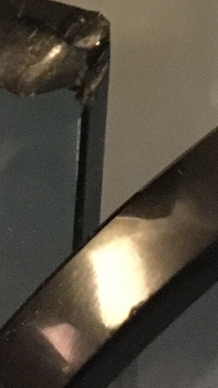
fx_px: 1717
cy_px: -178
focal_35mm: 167
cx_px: -91
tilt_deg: -42.4
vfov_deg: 12.3
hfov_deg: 7.2
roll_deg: -0.7
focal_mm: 4.15
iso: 400
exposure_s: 1/17
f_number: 2.2
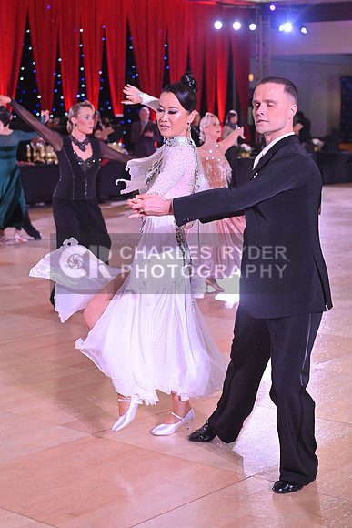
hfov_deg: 19.5
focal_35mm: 70
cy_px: 264
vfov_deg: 28.8
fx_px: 1026
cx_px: 176
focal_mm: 70
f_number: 5
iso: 3200
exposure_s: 1/320
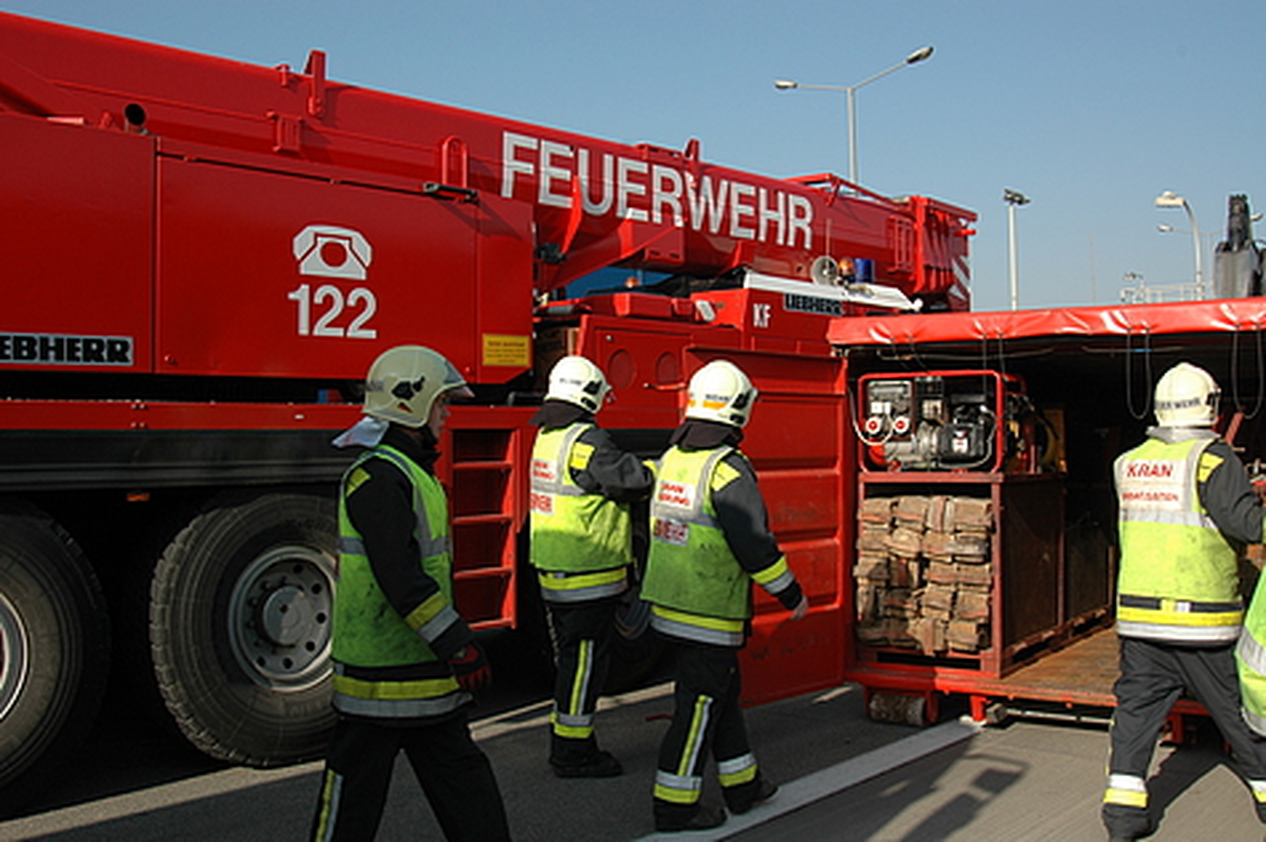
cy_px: 421
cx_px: 633
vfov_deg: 36.8
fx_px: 1265
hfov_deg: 53.2
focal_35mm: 36
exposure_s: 1/320
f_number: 9
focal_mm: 24
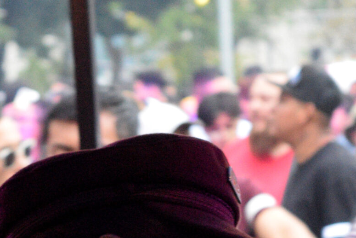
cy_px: 349
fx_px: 2697
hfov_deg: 7.5
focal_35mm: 273
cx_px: 95
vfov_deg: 5.0
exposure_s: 1/60
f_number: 5.6
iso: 4000
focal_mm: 55
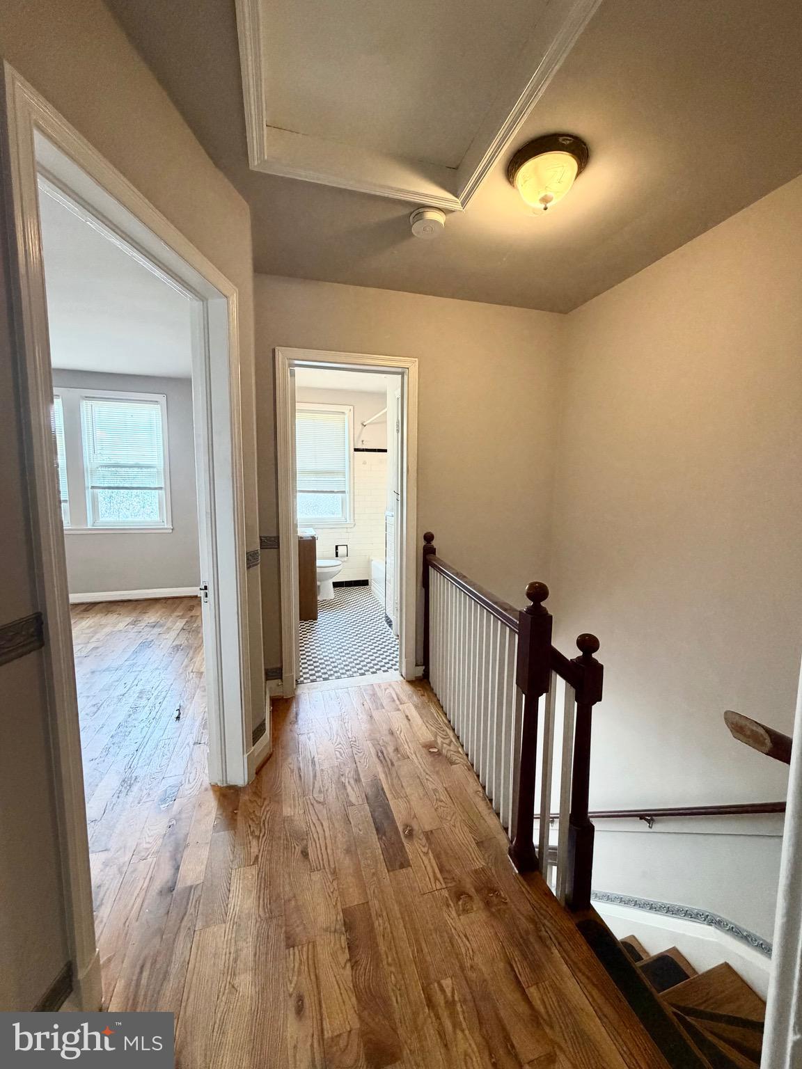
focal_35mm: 14
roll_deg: +0.3
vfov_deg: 102.1
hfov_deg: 85.7
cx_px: 401
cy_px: 534
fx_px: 432
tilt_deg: -5.6
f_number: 2.2
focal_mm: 2.22
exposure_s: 1/60
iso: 250
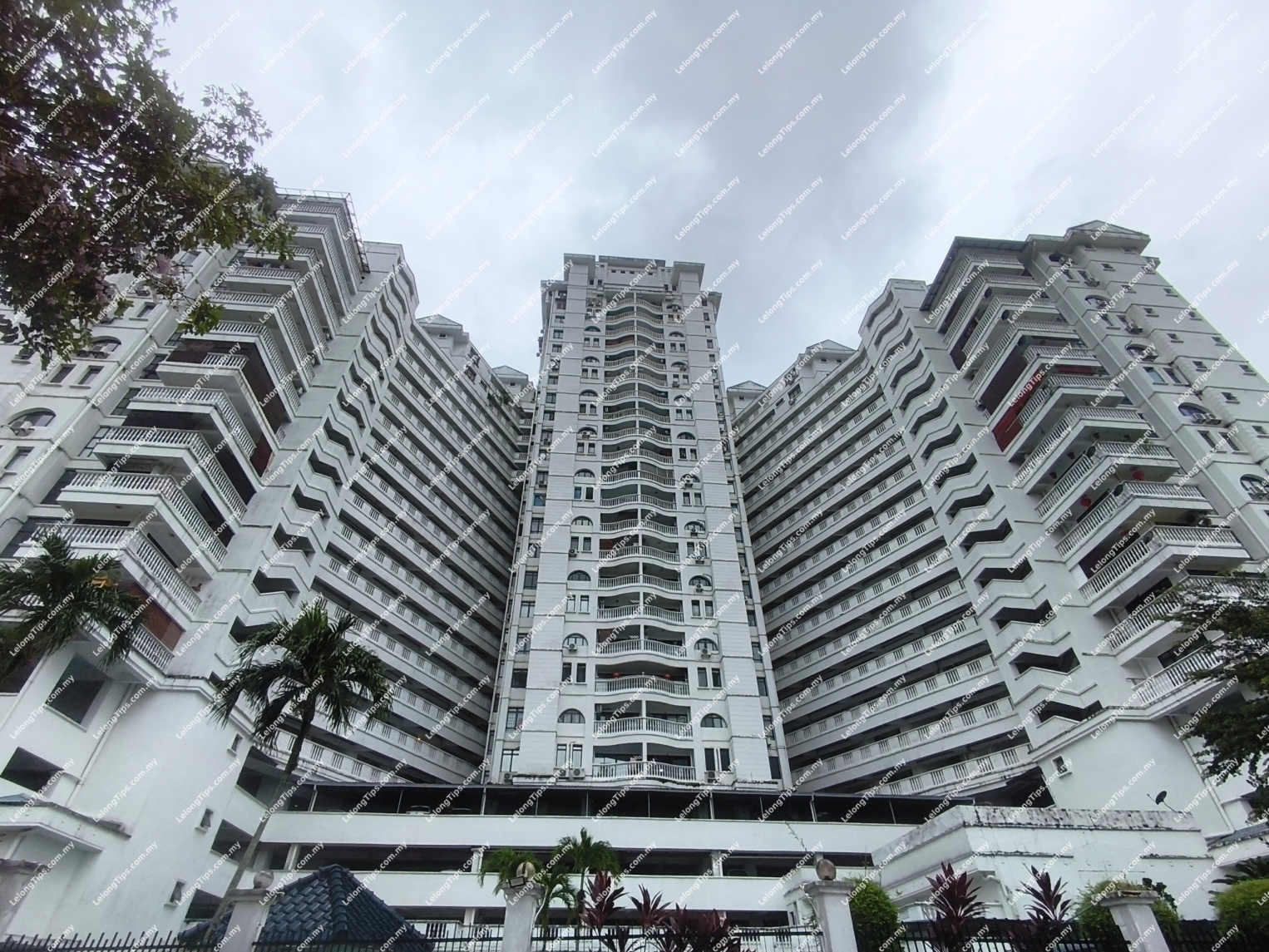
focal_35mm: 15
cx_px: 634
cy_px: 476
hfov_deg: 98.2
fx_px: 550
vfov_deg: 81.8
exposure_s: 1/1783
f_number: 2.2
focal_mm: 1.65
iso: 50
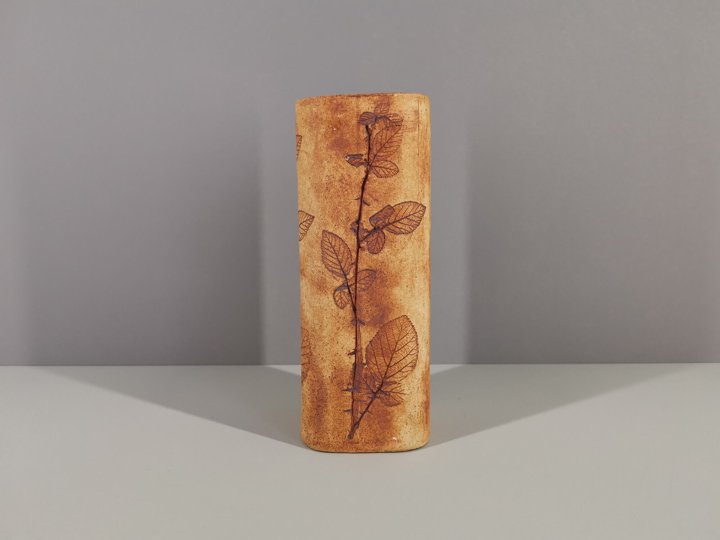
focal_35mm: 27
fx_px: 562
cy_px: 270
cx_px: 360
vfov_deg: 51.4
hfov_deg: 65.3
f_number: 1.8
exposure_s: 1/120
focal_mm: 5.58
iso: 125
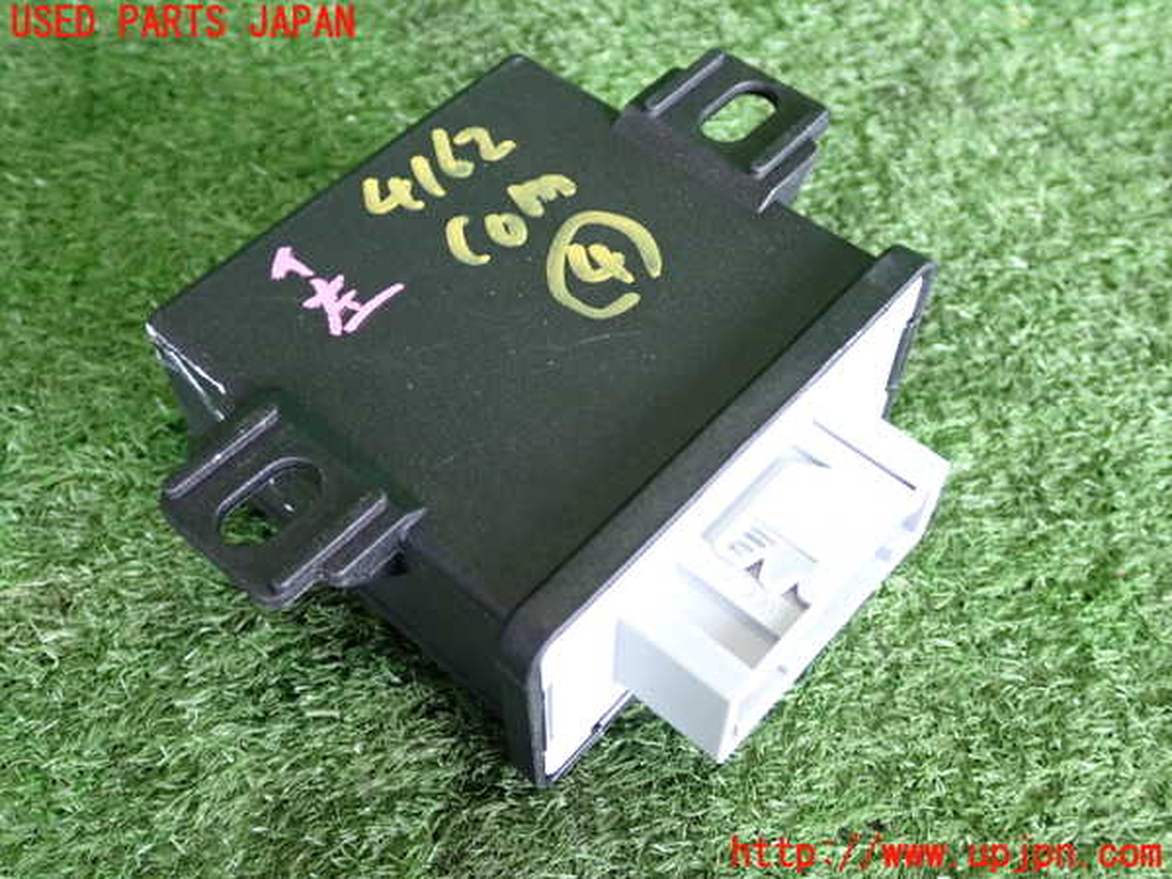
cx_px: 586
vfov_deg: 35.1
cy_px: 440
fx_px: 1388
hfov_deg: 45.8
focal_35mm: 41
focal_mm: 7.31
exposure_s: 1/40
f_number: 2.8
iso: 800
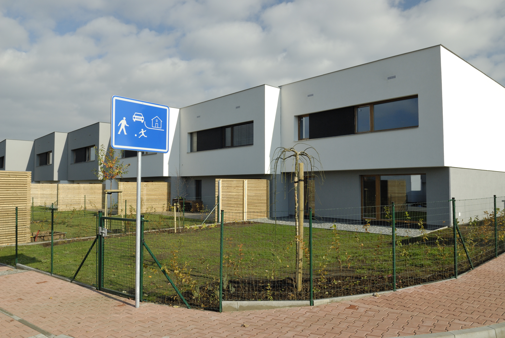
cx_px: 252
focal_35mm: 26
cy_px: 169
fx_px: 358
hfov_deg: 70.4
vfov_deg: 50.5
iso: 100
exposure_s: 1/160
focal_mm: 17
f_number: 8
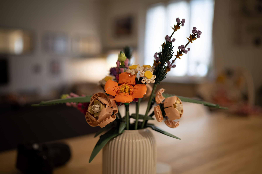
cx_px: 131
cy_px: 87
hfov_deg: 54.4
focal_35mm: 35
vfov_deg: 37.9
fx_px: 255
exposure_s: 1/10
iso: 100
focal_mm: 35
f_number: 1.4
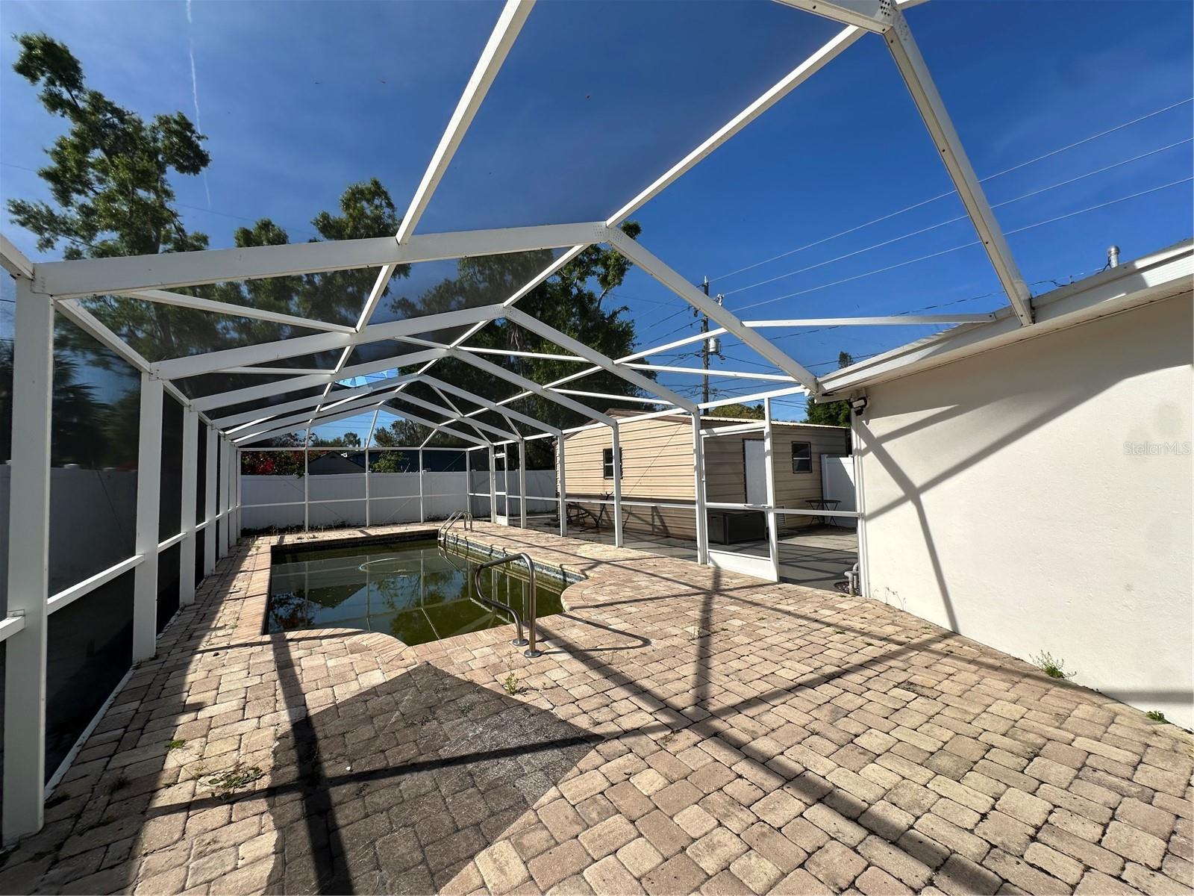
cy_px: 448
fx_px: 483
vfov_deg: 85.7
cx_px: 597
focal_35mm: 14
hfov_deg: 102.1
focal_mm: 2.22
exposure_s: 1/1689
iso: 50
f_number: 2.2
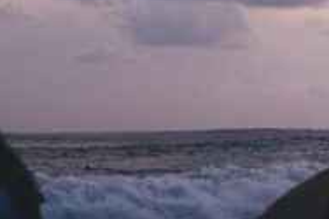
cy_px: 122
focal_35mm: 191
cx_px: 500
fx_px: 1744
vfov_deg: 7.2
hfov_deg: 10.4
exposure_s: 1/320
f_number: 4
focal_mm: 35
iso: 100
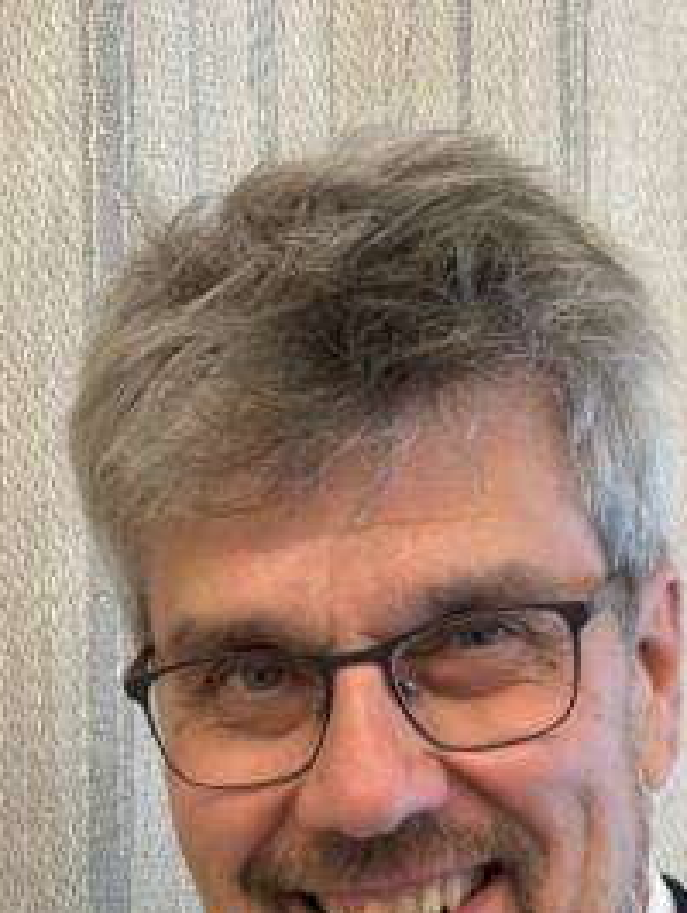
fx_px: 2668
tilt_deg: +0.3
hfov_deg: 14.7
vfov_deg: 19.0
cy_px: 879
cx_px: 368
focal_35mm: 101
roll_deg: +1.4
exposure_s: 1/50
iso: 64
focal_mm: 6.76
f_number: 1.78
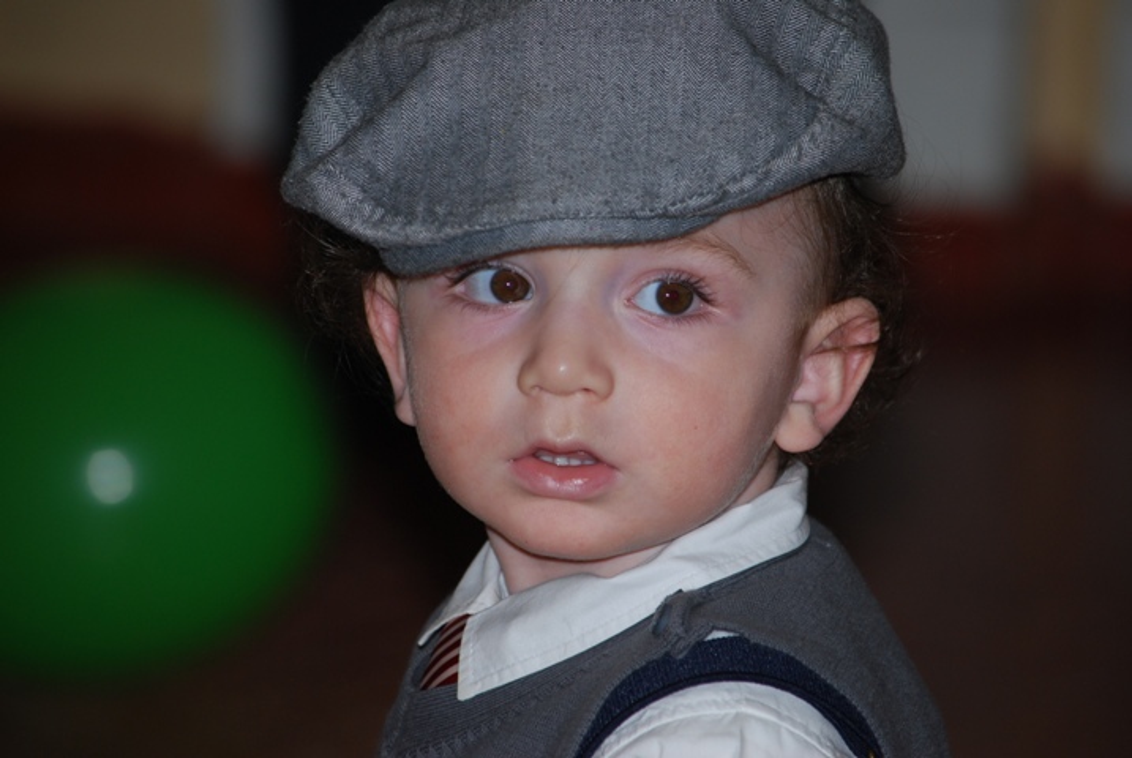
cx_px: 566
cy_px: 379
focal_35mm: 278
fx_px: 8736
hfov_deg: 7.4
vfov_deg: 5.0
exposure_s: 1/60
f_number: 5.3
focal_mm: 185
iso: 200
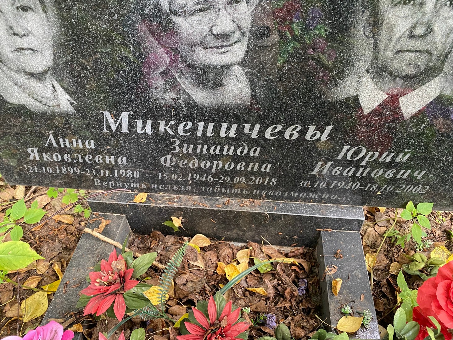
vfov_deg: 53.1
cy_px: 170
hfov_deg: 67.3
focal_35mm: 26
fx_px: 340
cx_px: 226
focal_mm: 4.25
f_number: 1.8
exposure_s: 1/60
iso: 400
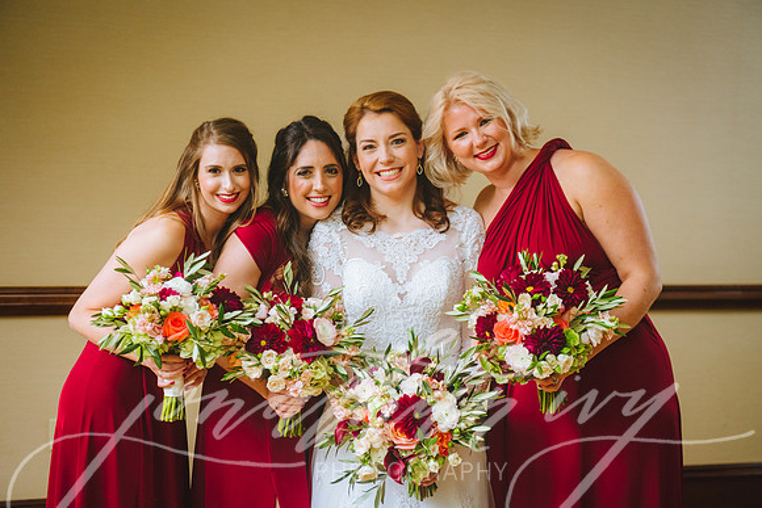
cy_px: 254
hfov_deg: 34.5
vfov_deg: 23.4
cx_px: 381
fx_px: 1228
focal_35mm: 58
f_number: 3.5
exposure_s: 1/50
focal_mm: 58
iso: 1250
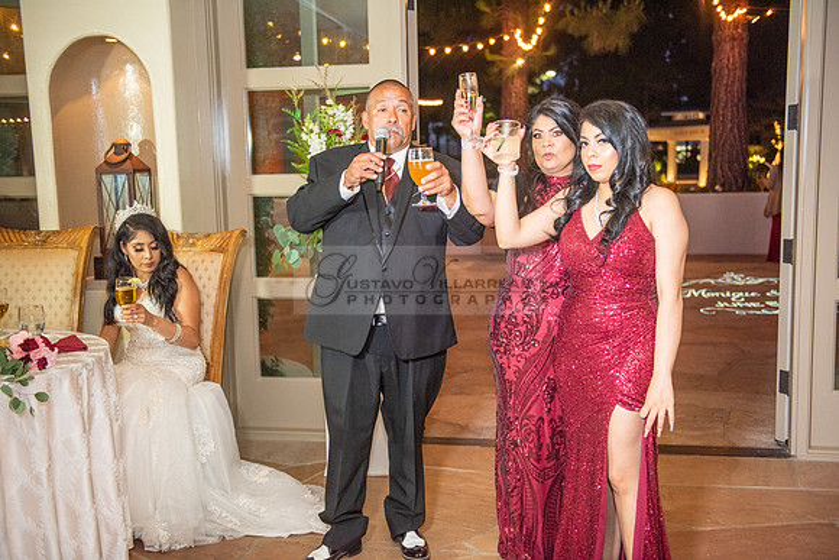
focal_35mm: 38
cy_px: 280
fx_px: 886
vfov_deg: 35.1
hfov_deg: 50.7
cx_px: 420
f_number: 2.8
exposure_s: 1/125
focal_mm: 38
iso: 1250
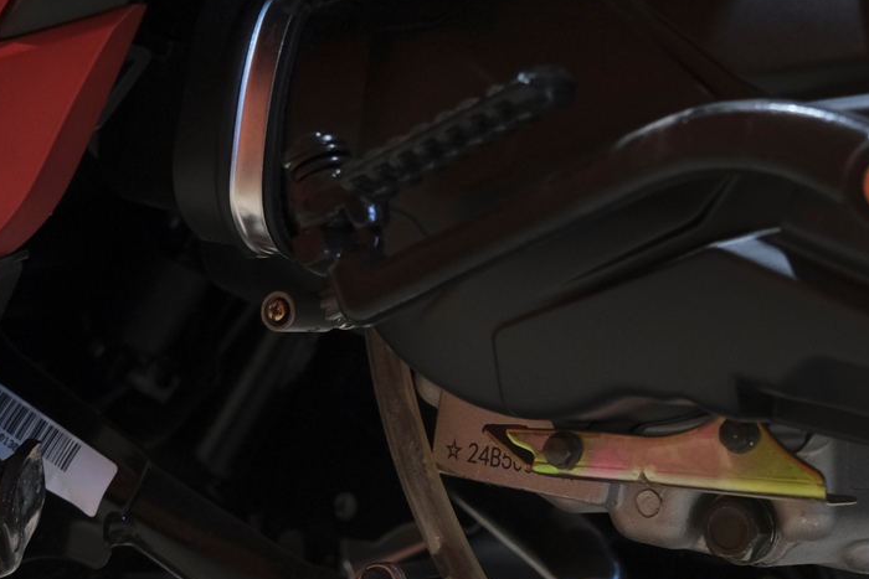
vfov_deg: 12.2
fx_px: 2704
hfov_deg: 18.3
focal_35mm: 112
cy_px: 287
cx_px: 400
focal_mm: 32.5
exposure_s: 1/100
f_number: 4
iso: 1600
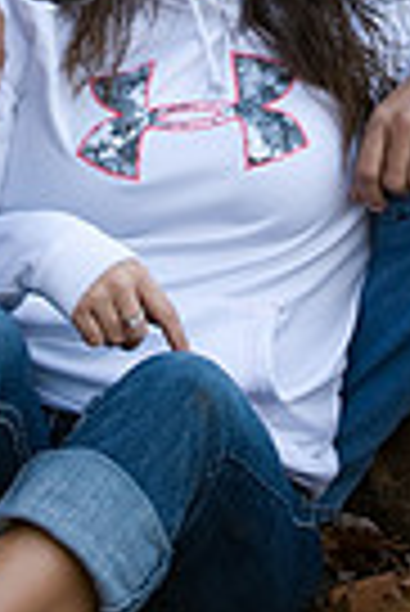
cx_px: 286
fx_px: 5078
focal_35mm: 298
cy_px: -135
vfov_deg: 6.9
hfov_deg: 4.6
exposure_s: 1/100
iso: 160
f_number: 4
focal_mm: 90
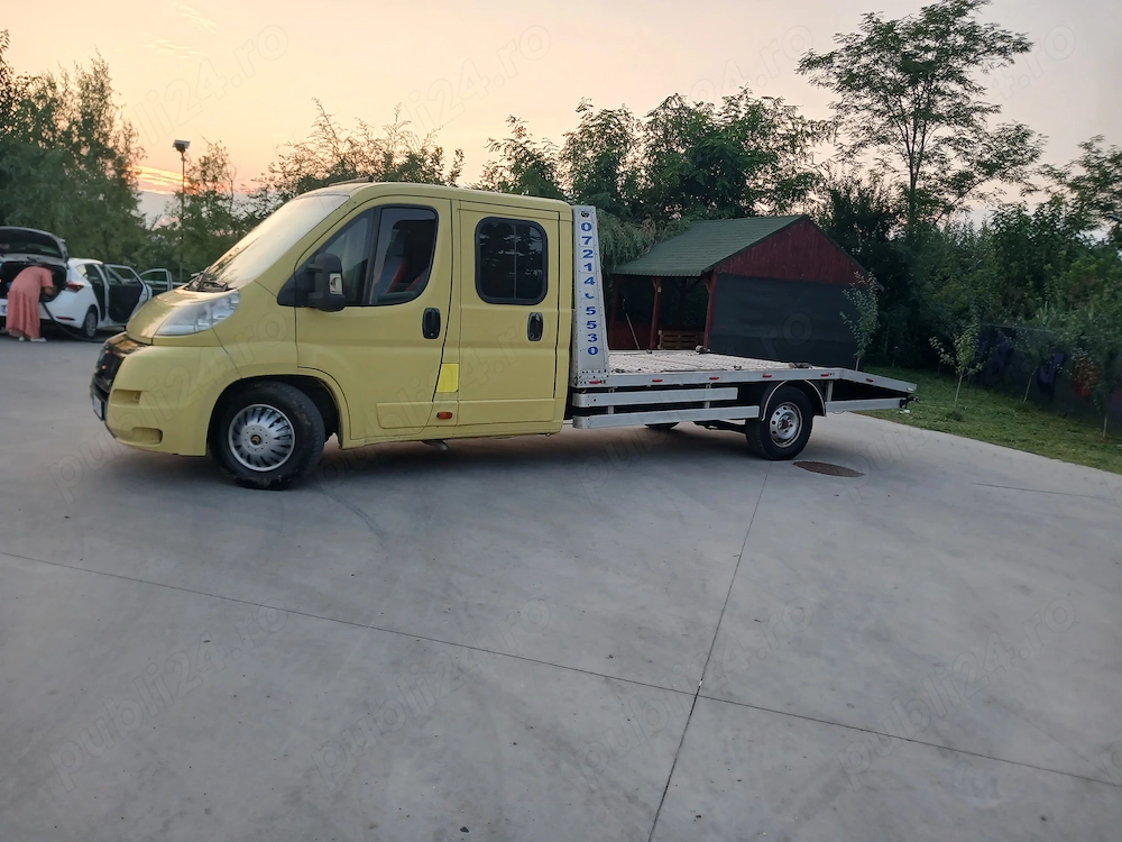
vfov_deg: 51.4
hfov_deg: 65.3
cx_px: 561
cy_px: 421
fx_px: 875
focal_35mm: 27
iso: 32
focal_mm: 3.98
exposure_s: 1/50
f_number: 1.8
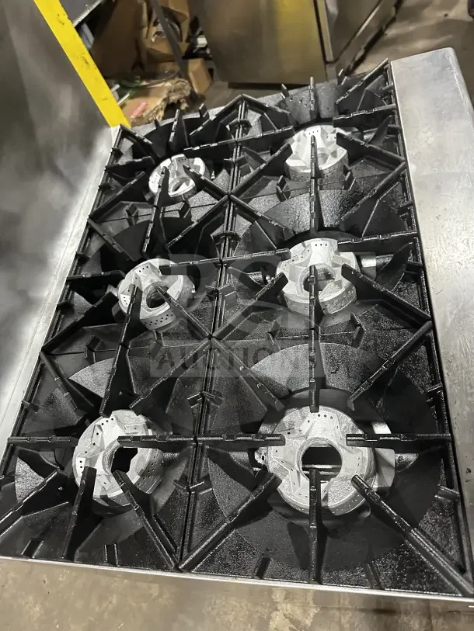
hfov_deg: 56.8
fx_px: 438
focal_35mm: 24
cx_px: 237
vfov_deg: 71.6
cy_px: 316
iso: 640
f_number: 1.78
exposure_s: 1/60
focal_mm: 6.86
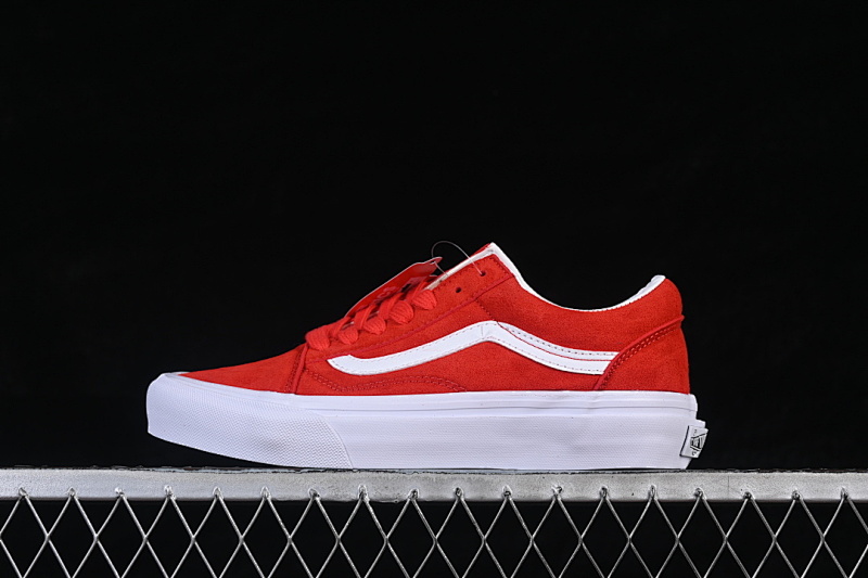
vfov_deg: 18.2
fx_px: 1808
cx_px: 434
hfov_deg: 27.0
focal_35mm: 75
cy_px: 289
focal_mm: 50
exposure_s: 1/80
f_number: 8
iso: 160
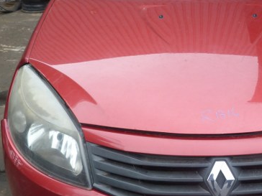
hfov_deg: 33.7
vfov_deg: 26.5
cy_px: 88
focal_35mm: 55
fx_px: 416
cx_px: 216
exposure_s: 1/125
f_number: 3.2
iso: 80
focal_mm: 4.5
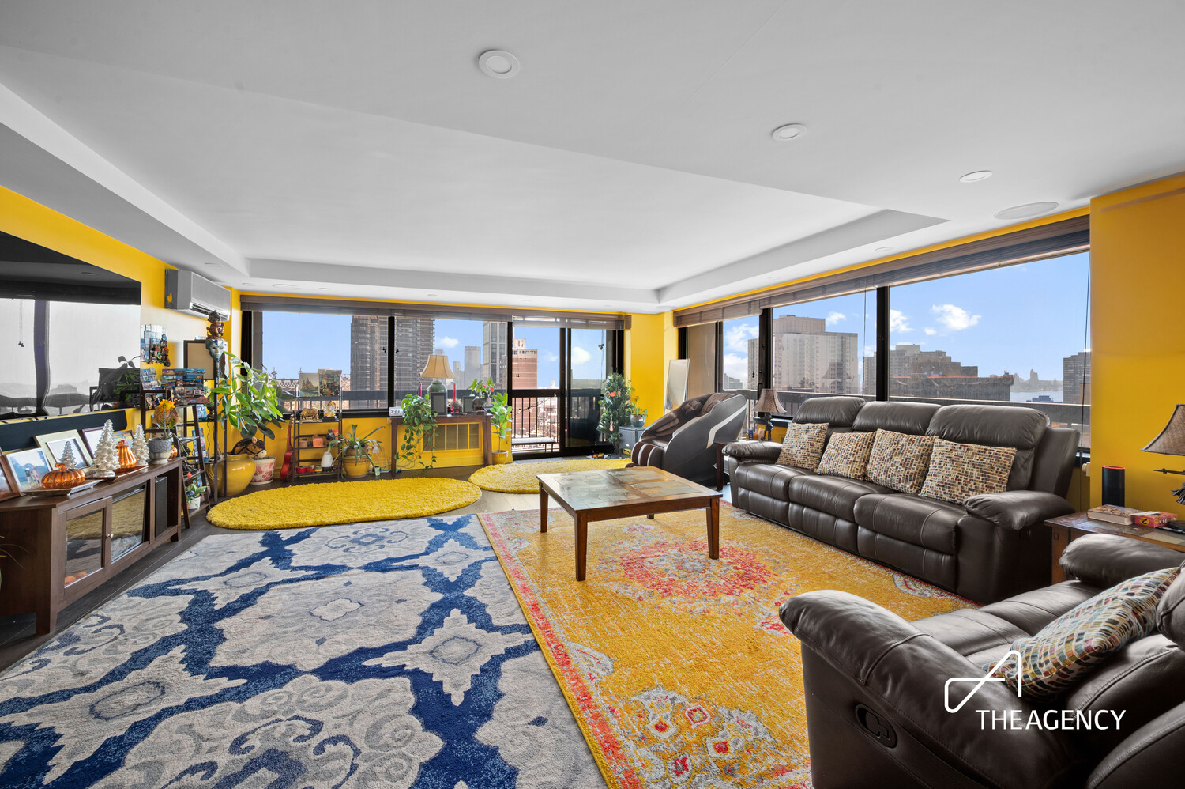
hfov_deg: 104.3
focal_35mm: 14
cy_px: 394
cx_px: 592
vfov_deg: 81.1
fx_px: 461
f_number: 11
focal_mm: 14
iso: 320
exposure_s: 1/1.67
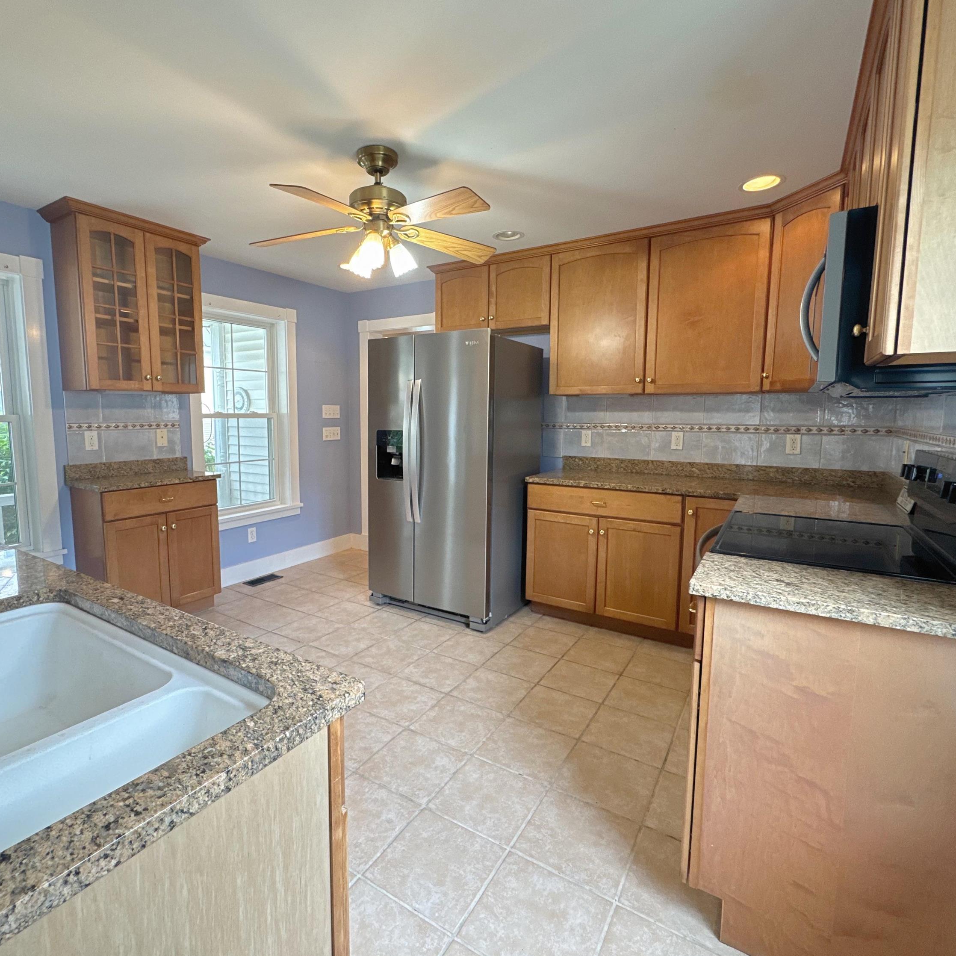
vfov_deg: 84.0
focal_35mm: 17
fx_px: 531
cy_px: 469
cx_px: 445
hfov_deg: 83.8
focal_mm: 2.22
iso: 160
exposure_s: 1/60
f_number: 2.2
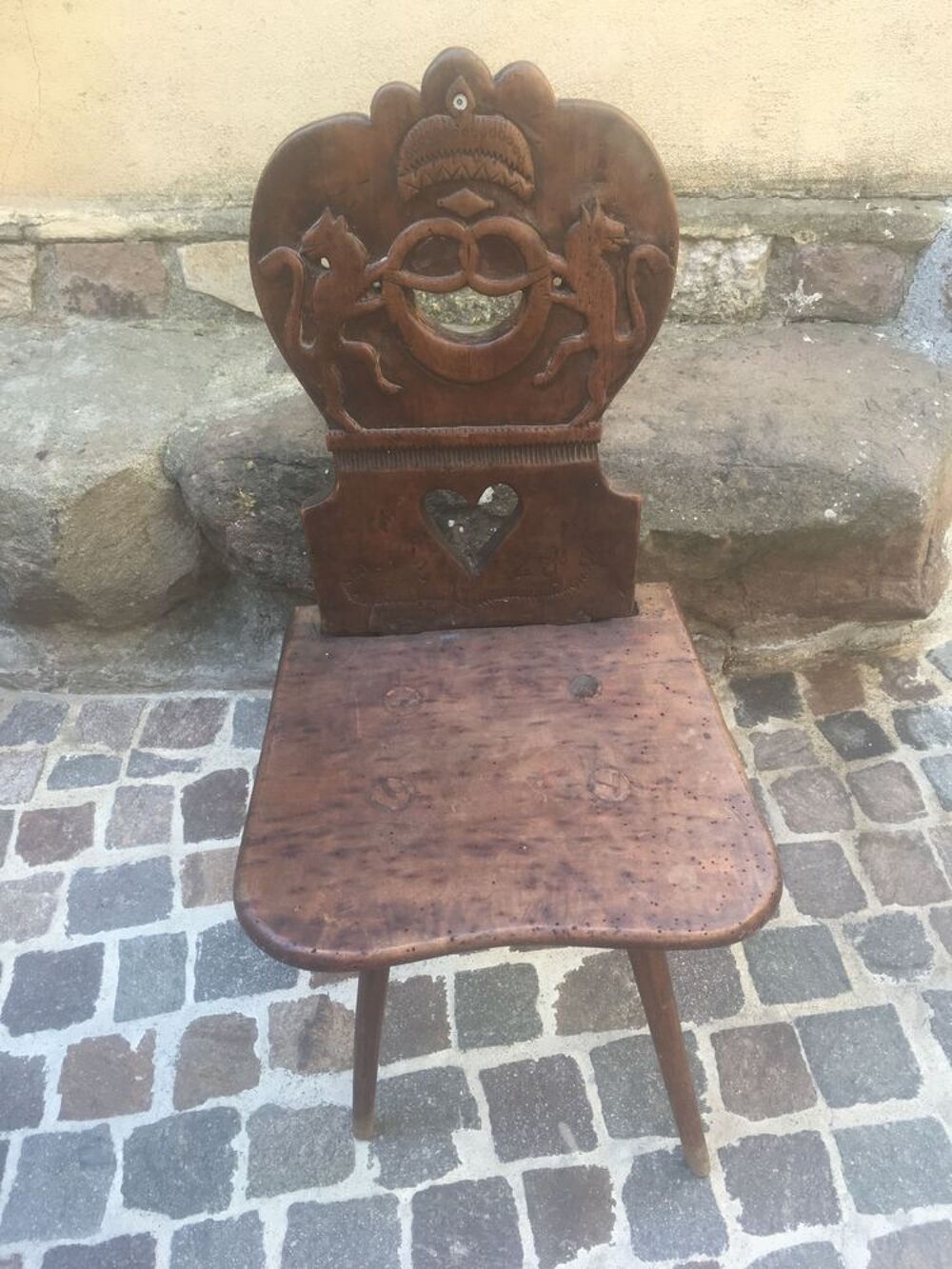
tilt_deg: -37.9
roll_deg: -1.1
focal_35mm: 29
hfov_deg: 48.2
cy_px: 634
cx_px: 476
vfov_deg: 61.7
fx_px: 1063
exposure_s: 1/100
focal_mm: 4.15
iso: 40
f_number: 2.2
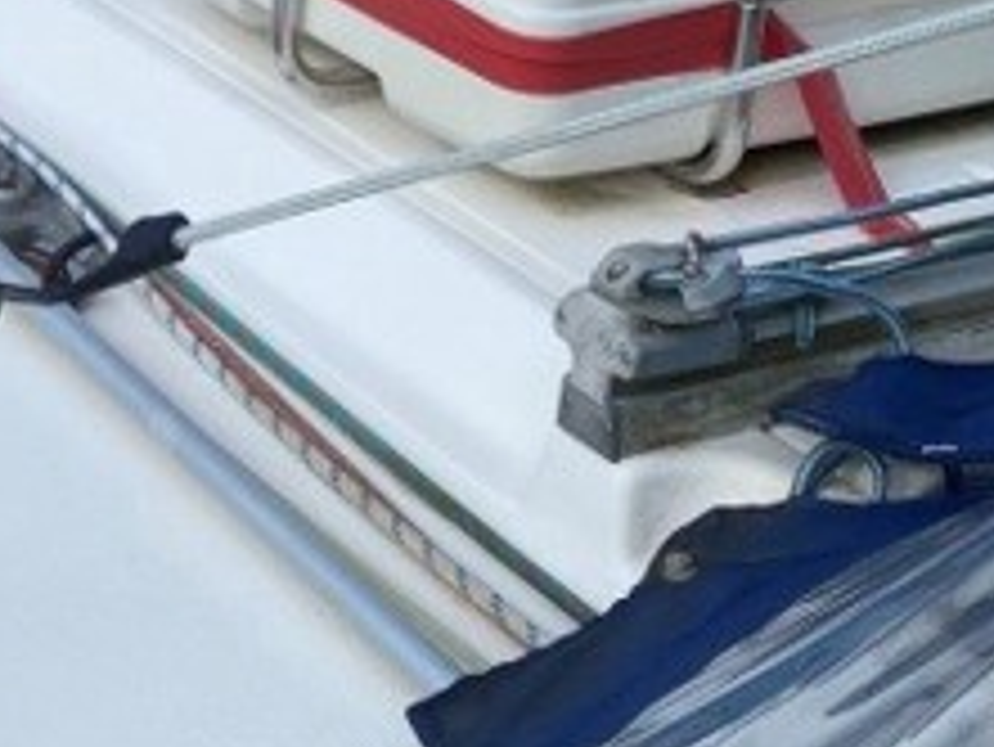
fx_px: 3247
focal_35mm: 113
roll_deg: +1.1
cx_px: -337
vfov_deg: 12.7
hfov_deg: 16.4
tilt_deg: -15.6
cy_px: -207
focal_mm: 4.25
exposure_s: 1/2817
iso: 32
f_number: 1.8
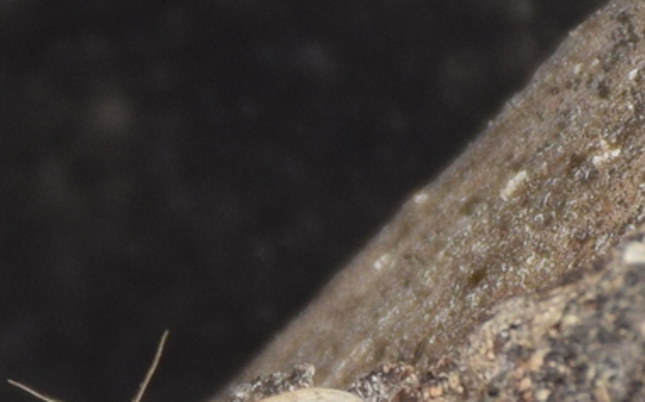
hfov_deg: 3.9
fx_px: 9504
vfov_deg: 2.4
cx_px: 134
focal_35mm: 541
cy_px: 485
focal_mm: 140
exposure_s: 1/60
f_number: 7.1
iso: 320
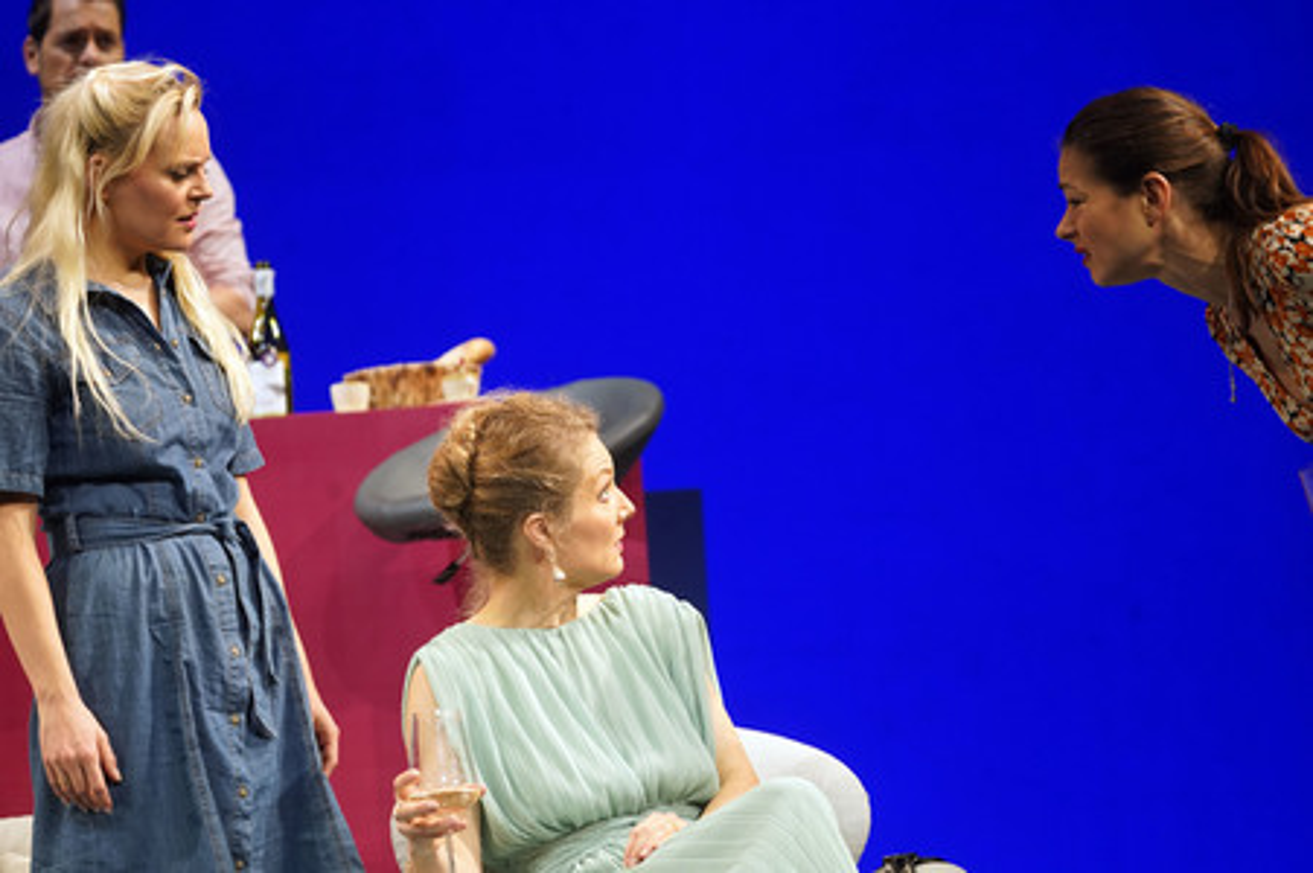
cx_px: 656
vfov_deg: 6.9
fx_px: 7289
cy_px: 436
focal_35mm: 200
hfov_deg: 10.3
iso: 2500
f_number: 6.3
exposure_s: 1/250
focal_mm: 200
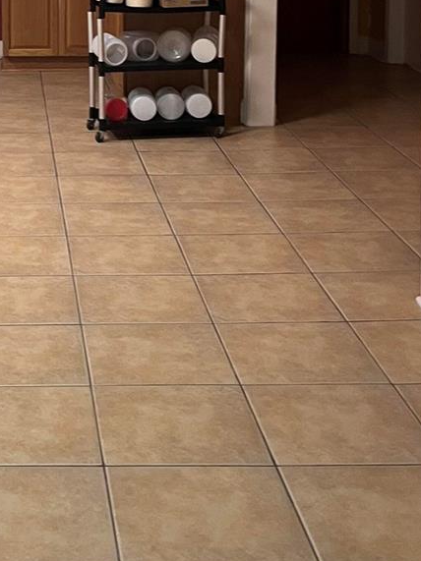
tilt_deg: -7.6
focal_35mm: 70
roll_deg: +1.2
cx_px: -37
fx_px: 1136
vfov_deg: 26.1
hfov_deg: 20.1
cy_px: -25
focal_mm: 5.1
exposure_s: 1/60
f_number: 1.6
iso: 250
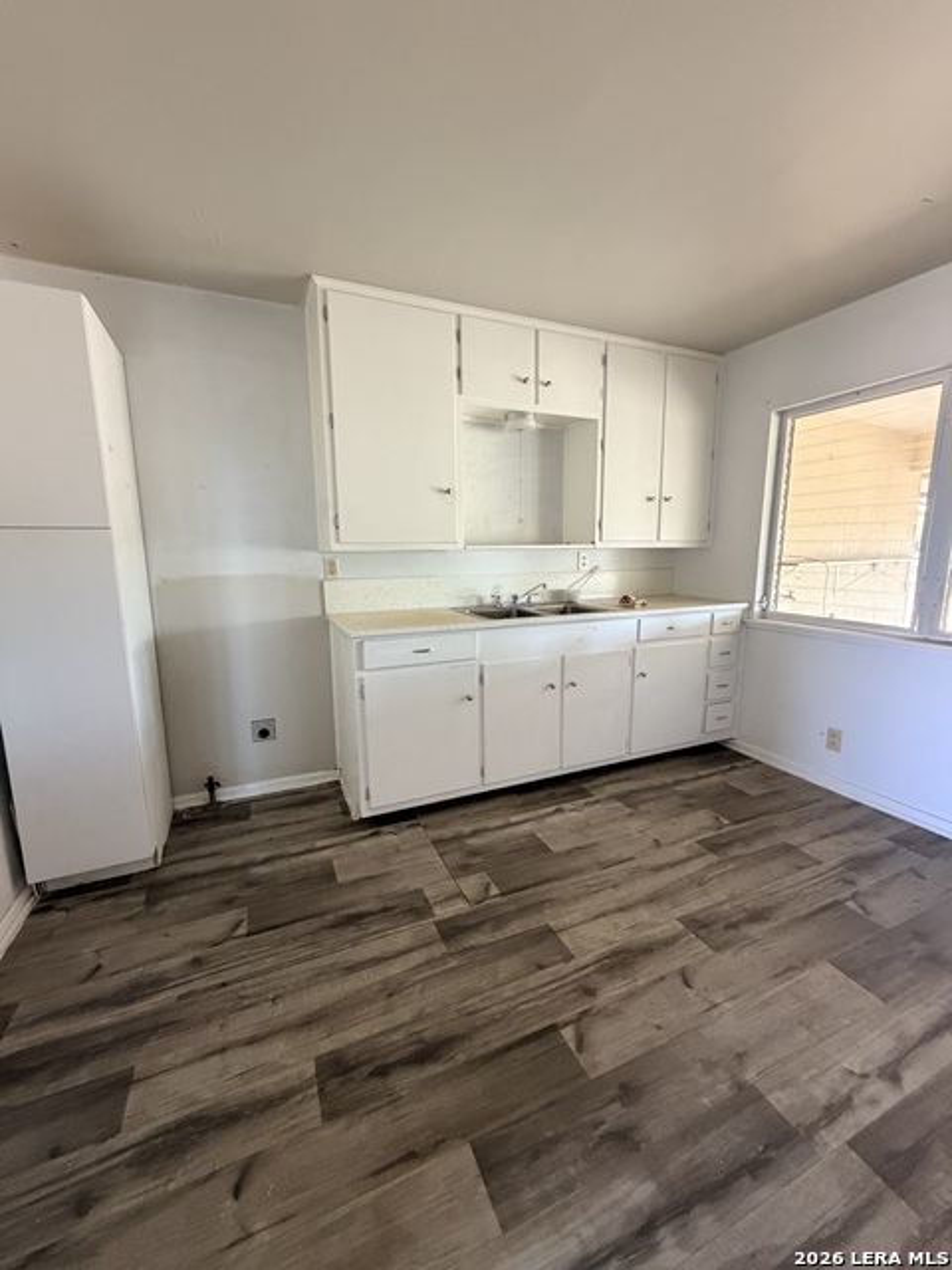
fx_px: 513
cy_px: 635
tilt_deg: -9.7
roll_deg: +0.5
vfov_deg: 102.1
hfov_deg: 85.7
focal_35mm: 14
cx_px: 476
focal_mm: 2.22
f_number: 2.2
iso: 500
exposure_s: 1/60
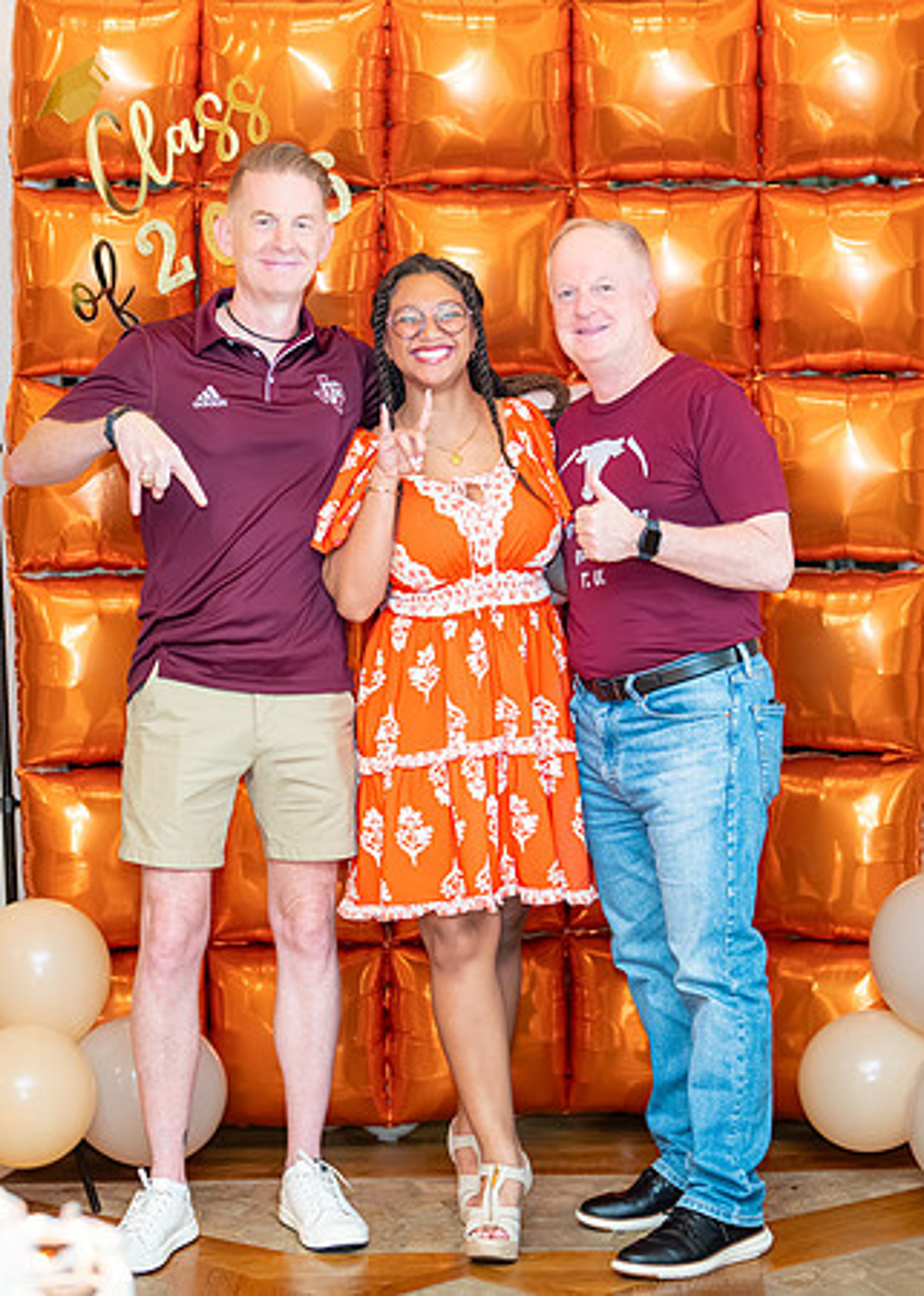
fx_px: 3077
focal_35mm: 84
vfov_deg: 23.8
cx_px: 478
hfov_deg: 17.1
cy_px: 618
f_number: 1.2
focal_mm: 50
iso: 1000
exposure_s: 1/400
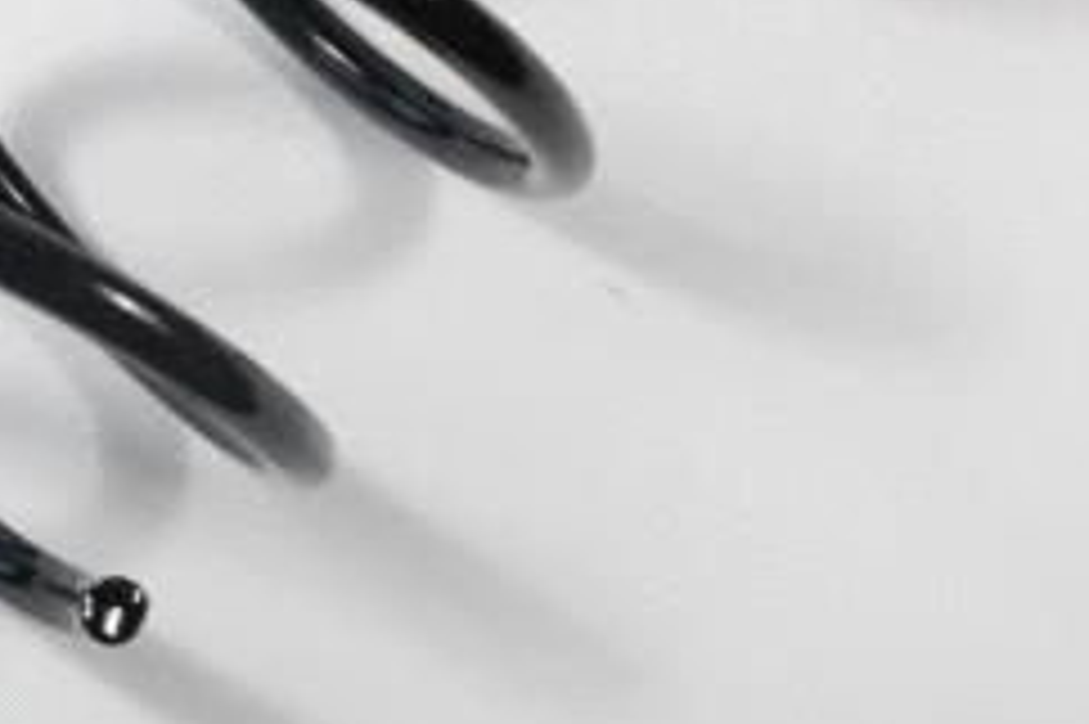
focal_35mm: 124
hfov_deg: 16.5
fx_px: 3748
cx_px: 446
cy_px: -144
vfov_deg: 10.8
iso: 200
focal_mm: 33
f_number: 4.5
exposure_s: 1/50
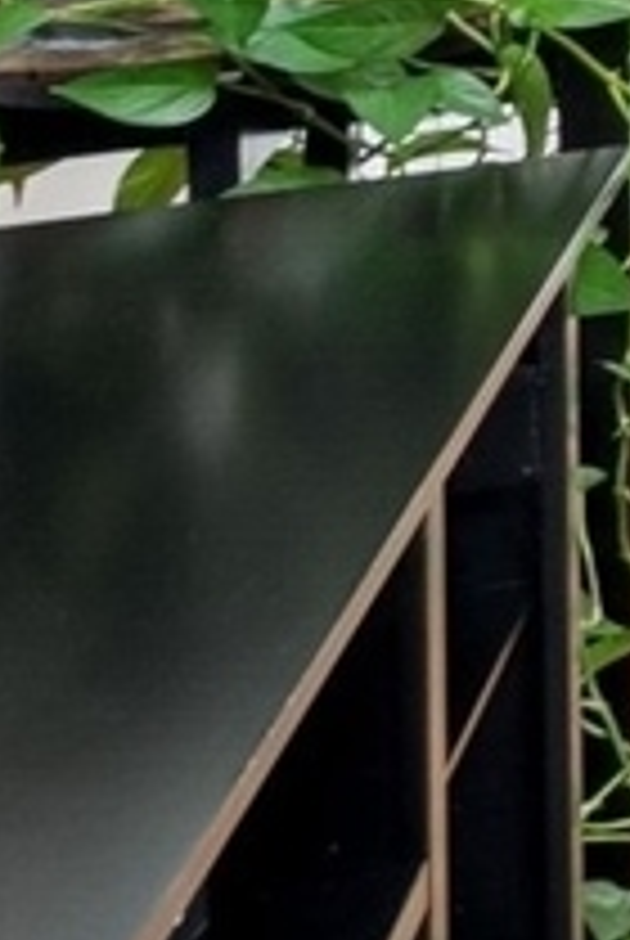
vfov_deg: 14.8
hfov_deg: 5.7
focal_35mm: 116
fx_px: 3035
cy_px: -868
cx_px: 3496
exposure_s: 1/40
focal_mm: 10
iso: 250
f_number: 7.1
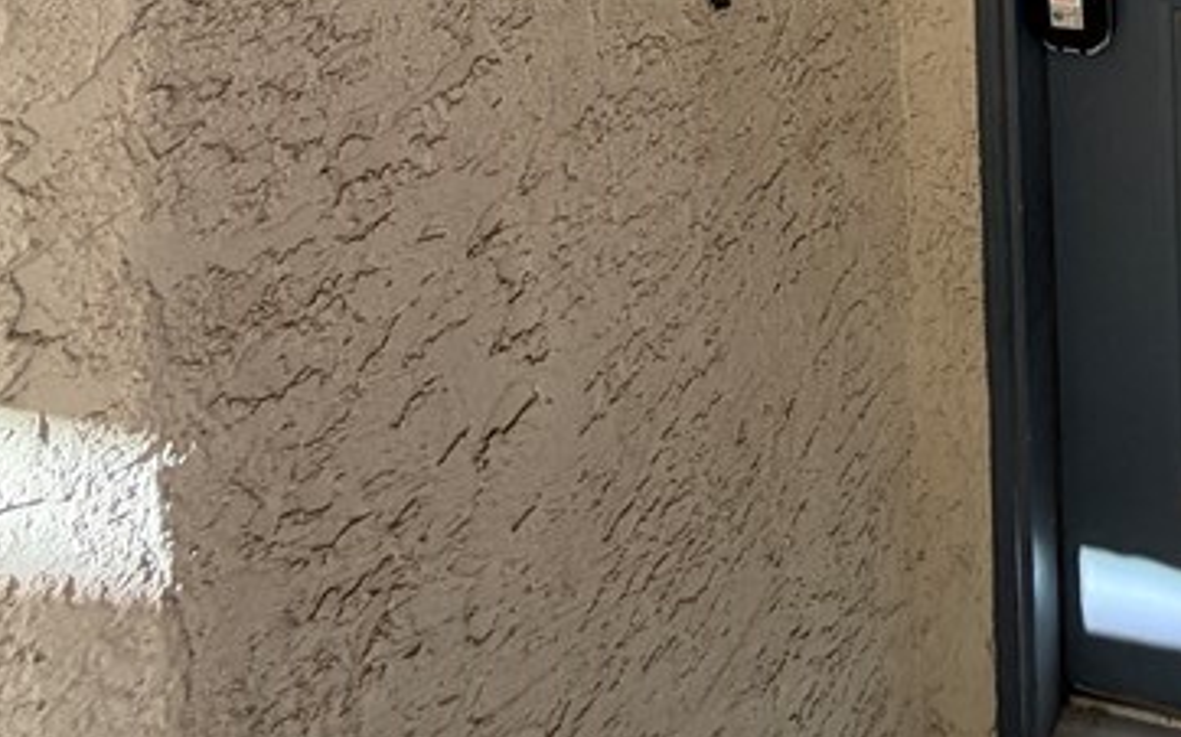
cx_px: 1227
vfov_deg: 21.4
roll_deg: +0.9
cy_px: -551
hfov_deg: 40.3
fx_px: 1351
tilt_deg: -1.8
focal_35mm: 42
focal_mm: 2.22
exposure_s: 1/124
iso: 40
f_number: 2.2
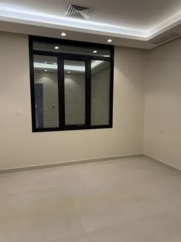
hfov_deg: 56.8
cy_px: 121
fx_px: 167
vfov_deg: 71.6
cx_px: 90
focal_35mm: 24
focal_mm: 6.76
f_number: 1.78
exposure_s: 1/100
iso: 80
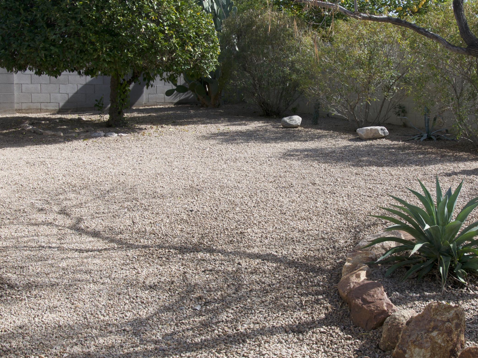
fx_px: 714
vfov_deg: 28.2
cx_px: 289
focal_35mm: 52
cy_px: 154
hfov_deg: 36.9
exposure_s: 1/125
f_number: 11
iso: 200
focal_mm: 25
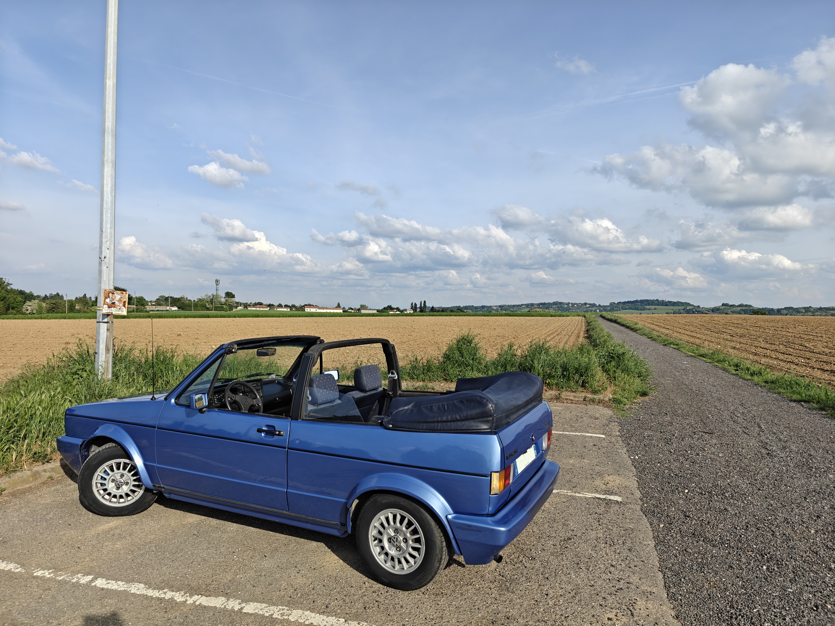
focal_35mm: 23
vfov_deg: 58.9
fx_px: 555
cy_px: 313
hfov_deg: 73.9
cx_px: 418
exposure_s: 1/1981
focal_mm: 6.06
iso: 50
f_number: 1.6
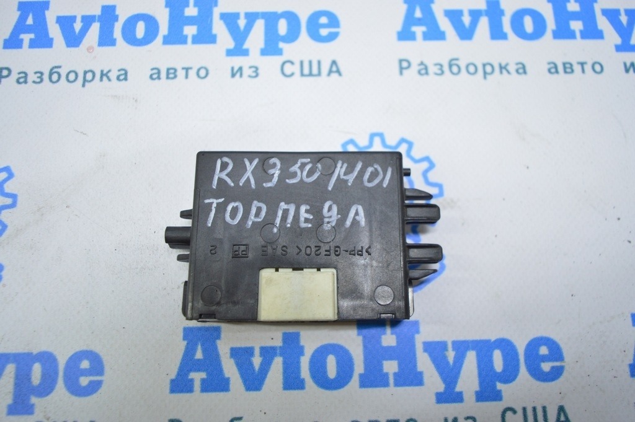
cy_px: 211
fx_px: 529
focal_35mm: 30
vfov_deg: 43.5
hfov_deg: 62.0
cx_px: 318
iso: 400
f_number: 3.5
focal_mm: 20
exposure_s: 1/40
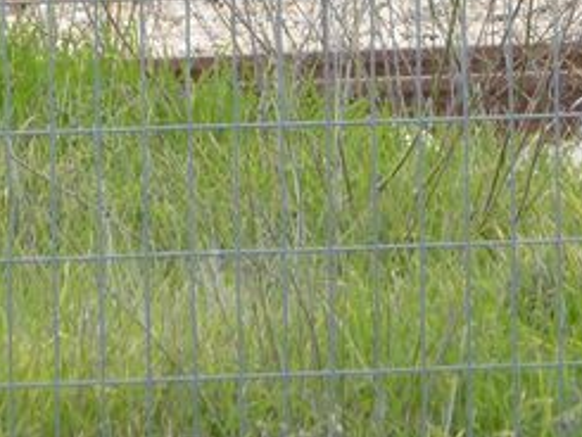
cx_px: 50
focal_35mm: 549
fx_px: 9235
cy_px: -216
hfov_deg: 3.6
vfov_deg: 2.7
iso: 100
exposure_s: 1/80
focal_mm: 27.1
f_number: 5.4
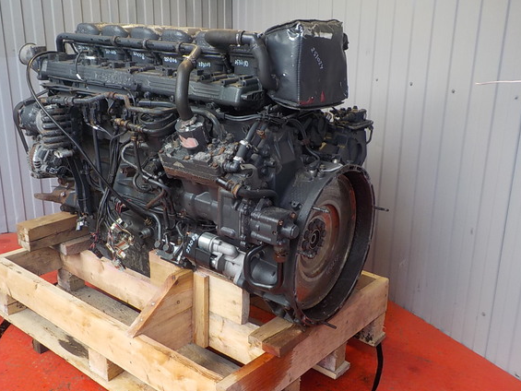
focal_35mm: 34
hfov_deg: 53.8
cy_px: 191
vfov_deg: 41.8
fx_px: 512
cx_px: 231
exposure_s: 1/40
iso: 125
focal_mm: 4.1
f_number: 3.3
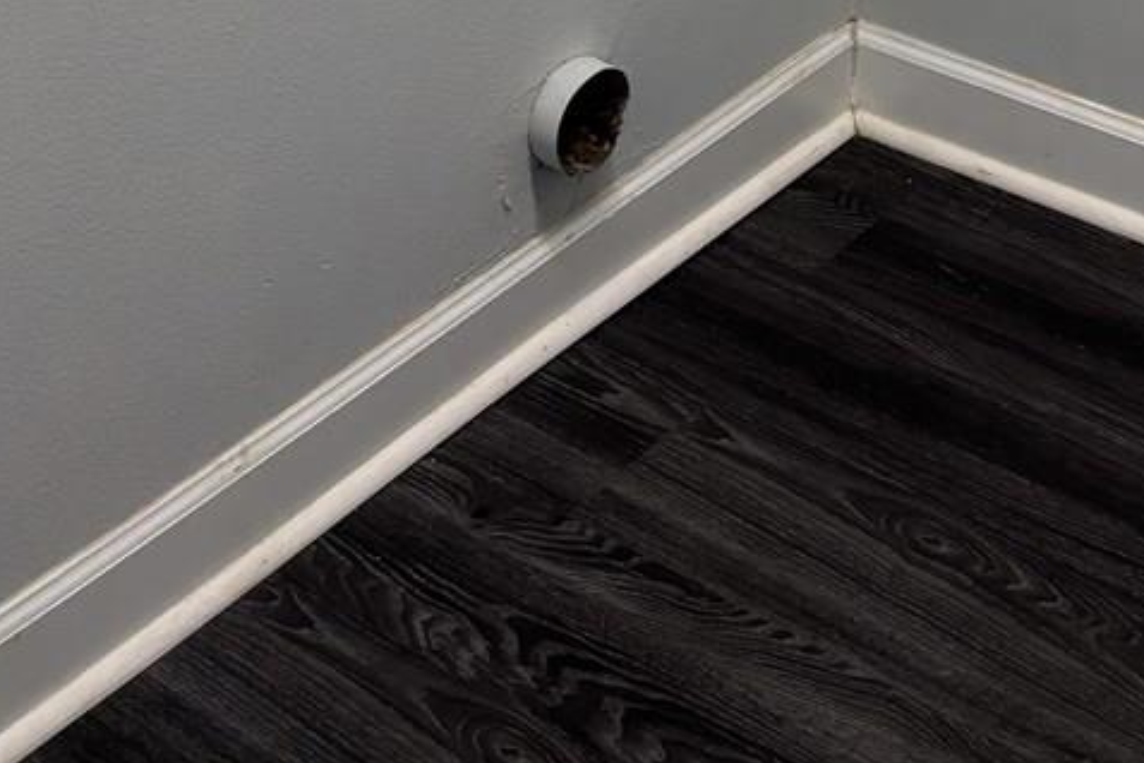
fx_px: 2764
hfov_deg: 23.1
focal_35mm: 87
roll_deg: -0.5
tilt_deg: -9.5
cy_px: -998
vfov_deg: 12.6
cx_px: 892
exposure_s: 1/120
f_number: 1.6
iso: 100
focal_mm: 5.96
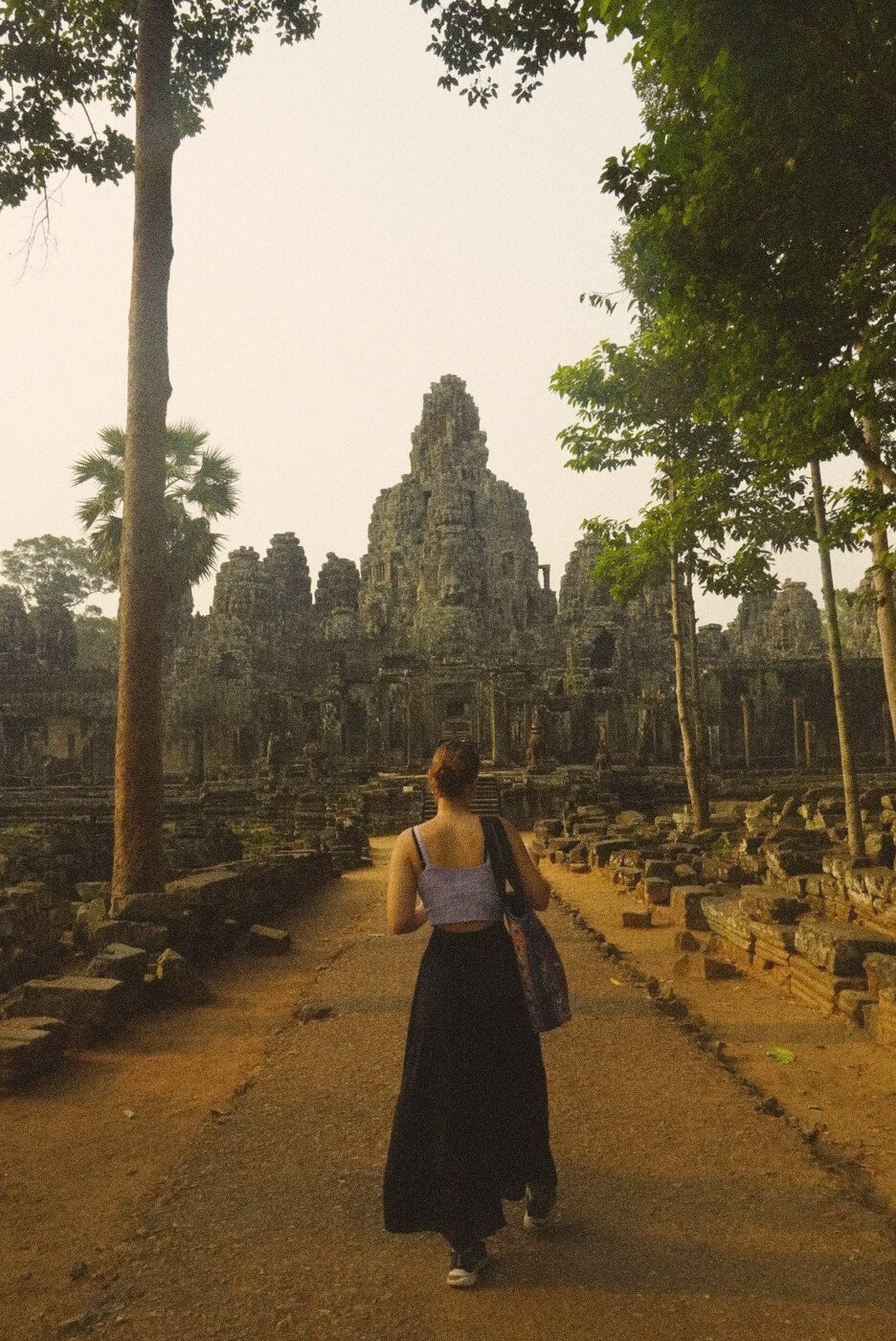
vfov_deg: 64.5
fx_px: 1062
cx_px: 448
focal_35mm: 28
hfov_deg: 45.8
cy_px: 670
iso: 6400
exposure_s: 1/2000
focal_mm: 19
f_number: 18
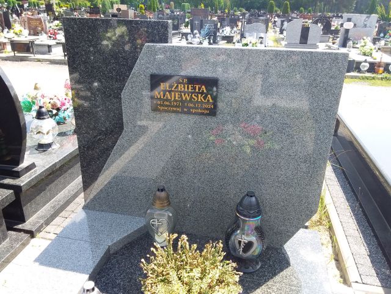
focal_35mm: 28
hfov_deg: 63.4
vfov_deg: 49.7
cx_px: 196
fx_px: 316
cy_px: 147
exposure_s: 1/424
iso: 40
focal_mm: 2.91
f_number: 1.9
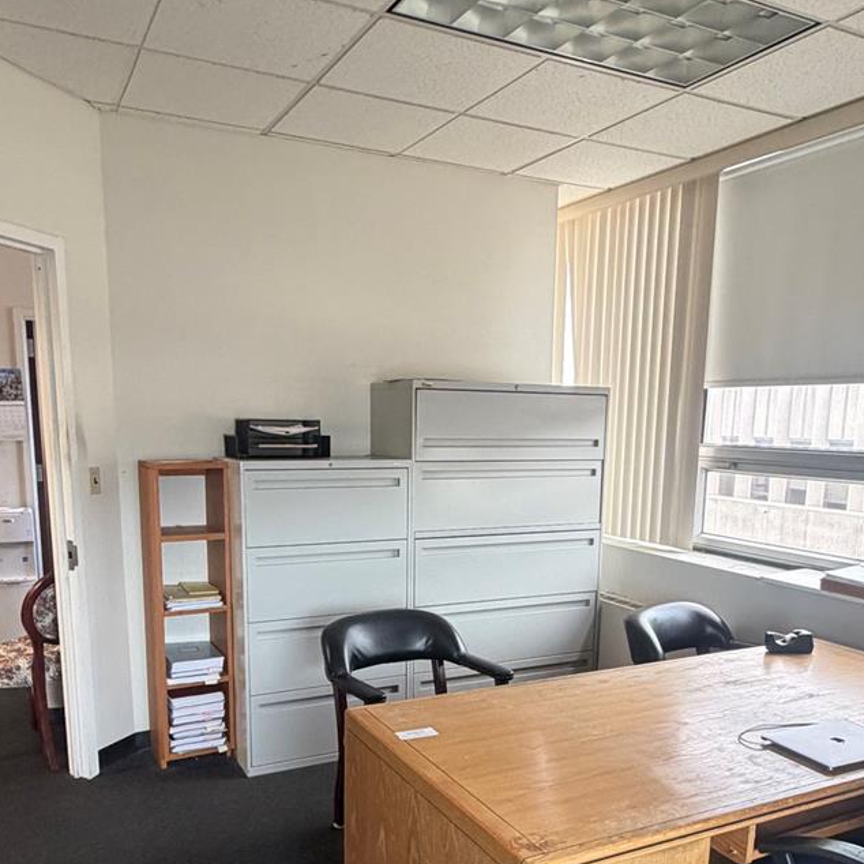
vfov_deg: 52.9
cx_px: 437
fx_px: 847
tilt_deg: -11.2
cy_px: 579
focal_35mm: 30
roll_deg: +0.5
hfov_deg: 54.0
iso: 320
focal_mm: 2.22
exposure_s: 1/87
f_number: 2.2
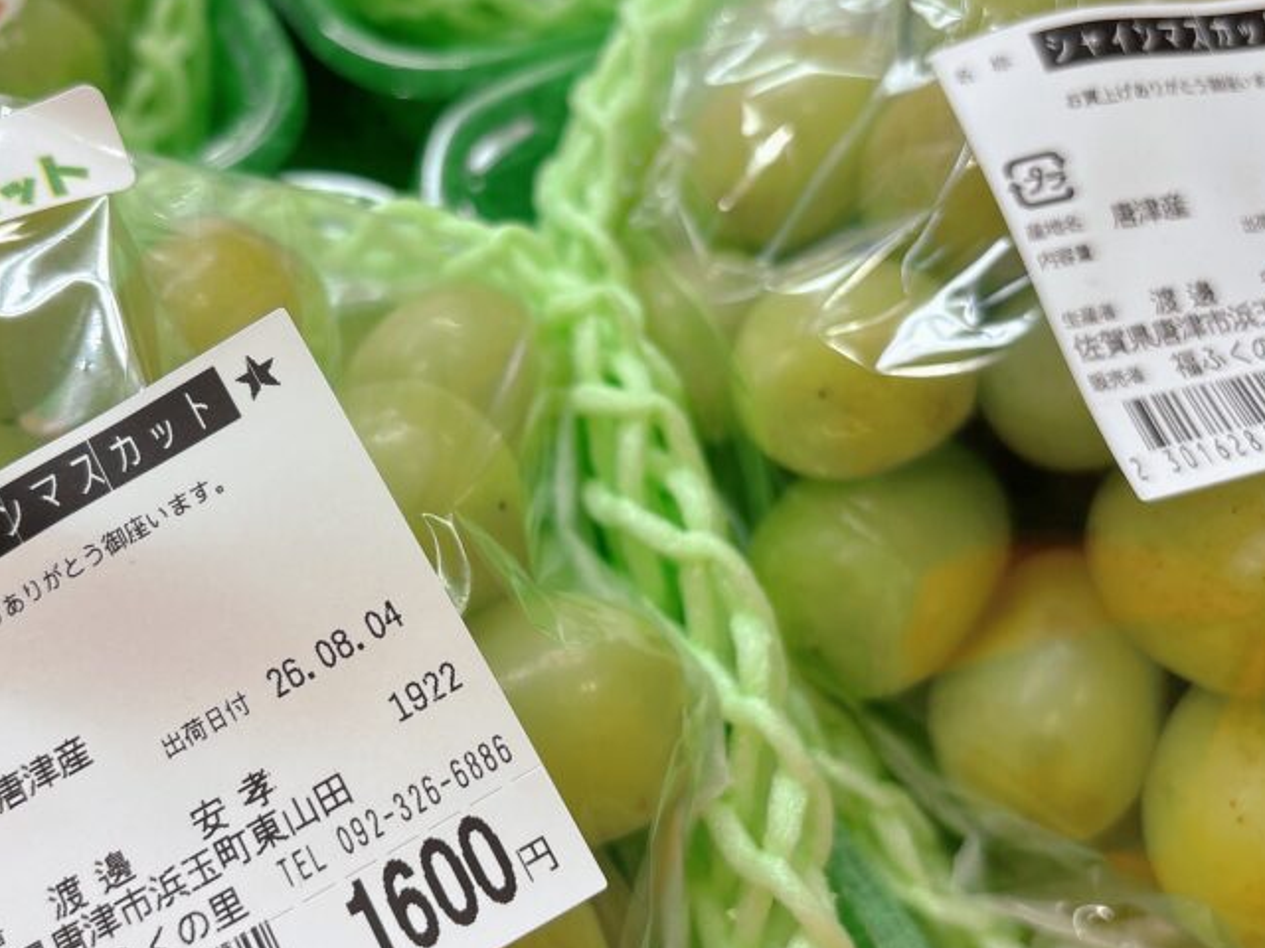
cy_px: 498
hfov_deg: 47.7
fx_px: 1425
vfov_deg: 36.8
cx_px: 534
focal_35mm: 39
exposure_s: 1/120
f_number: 1.6
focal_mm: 5.96
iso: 64
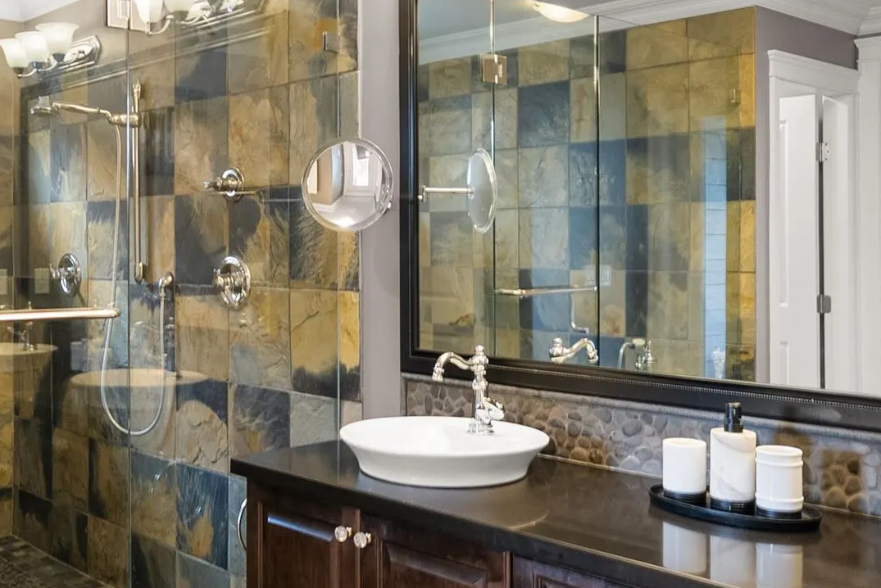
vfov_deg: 31.5
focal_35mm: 43
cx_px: 287
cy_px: 260
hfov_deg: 45.1
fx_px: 1042
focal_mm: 14.9
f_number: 6.3
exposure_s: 1/3
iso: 500
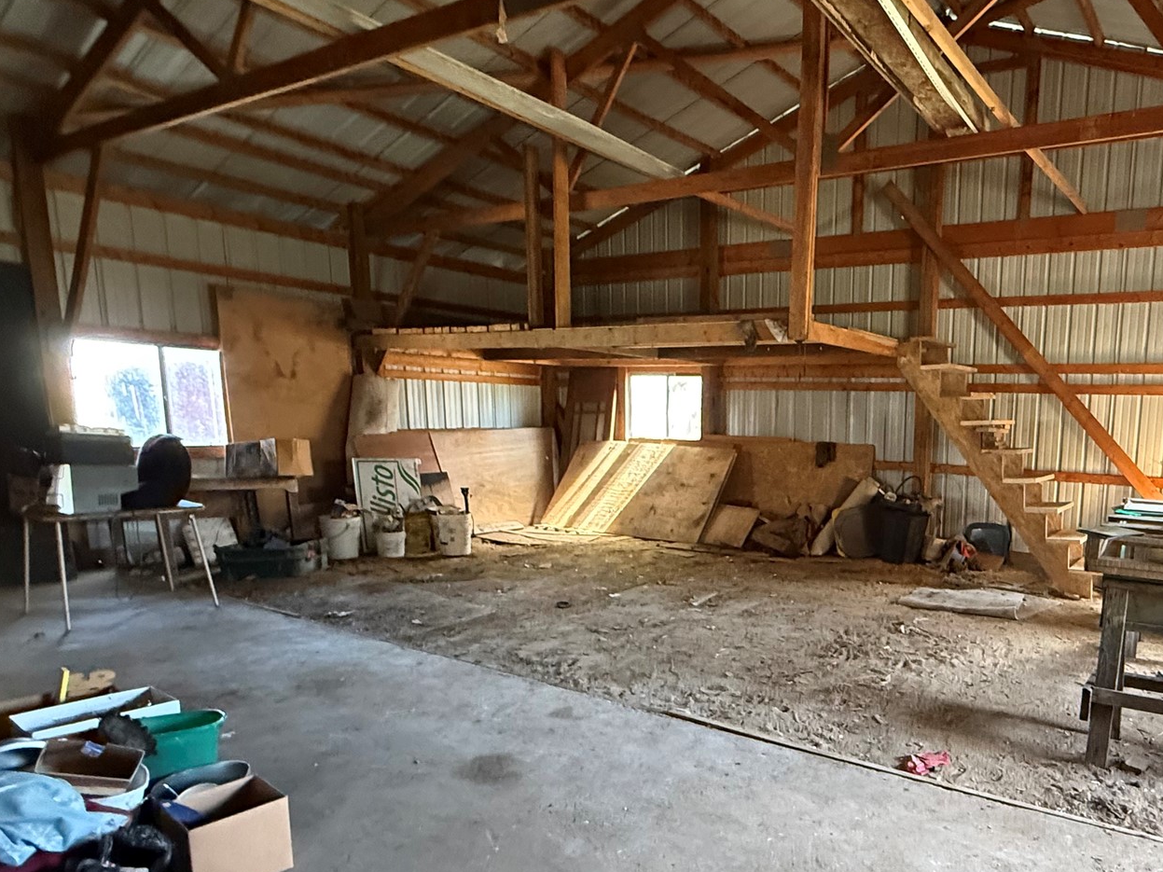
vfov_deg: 58.2
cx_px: 845
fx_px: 773
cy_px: 541
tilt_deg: -6.4
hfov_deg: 69.9
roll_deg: +0.8
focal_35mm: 23
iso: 800
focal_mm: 2.22
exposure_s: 1/60
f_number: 2.2
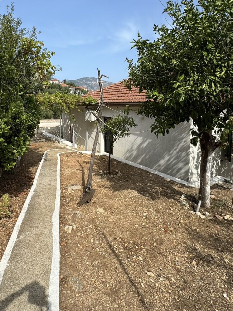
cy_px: 122
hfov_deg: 58.1
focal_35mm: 23
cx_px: 87
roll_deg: +0.7
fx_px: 207
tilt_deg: -5.6
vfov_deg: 73.0
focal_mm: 2.22
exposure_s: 1/1748
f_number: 2.2
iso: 50
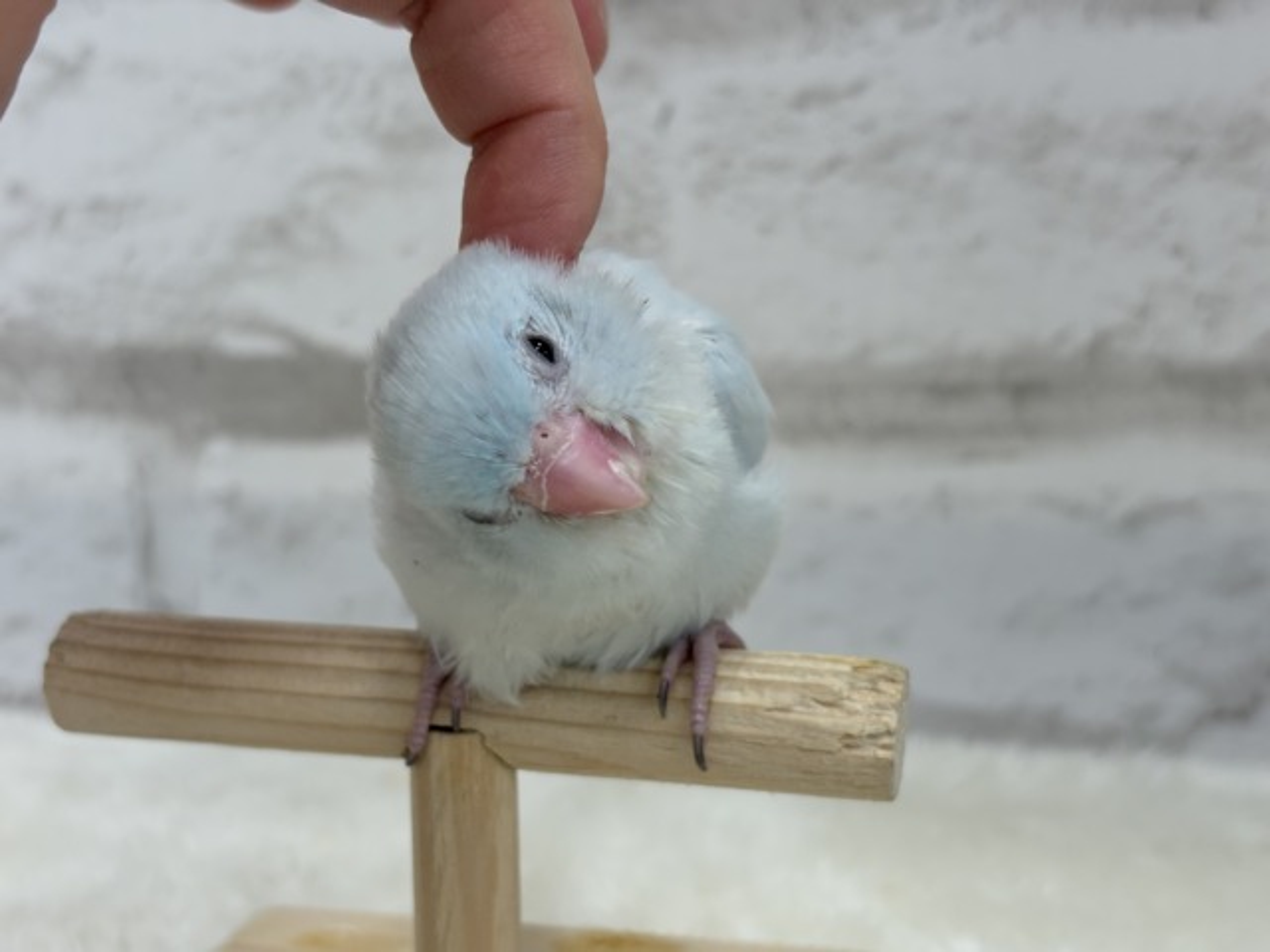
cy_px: 476
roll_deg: +0.8
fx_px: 1908
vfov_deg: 28.0
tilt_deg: -10.2
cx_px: 635
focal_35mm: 52
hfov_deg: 36.8
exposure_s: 1/100
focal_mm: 5.96
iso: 64
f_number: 1.6
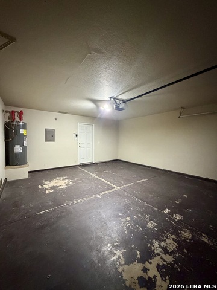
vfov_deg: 102.1
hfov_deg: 85.7
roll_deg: -0.2
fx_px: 117
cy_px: 145
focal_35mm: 14
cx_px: 108
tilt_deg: -2.2
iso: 1250
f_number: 2.2
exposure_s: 1/60
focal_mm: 2.22
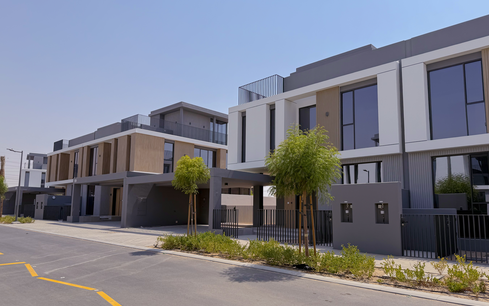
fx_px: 347
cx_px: 246
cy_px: 166
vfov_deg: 47.5
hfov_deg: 70.4
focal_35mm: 26
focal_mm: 6.76
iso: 80
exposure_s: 1/8130
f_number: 1.78
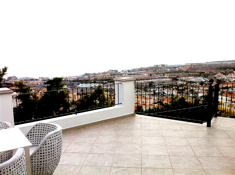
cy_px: 88
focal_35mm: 35
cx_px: 118
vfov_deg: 40.6
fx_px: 237
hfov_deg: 52.7
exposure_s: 1/1676
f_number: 2.8
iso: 80
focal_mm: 3.85
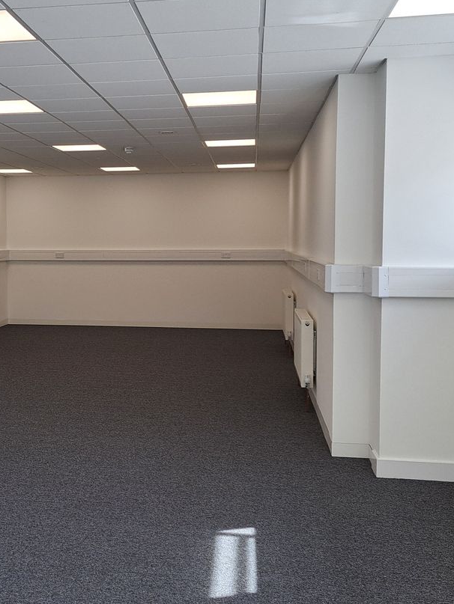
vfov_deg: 55.3
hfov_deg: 41.0
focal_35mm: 33
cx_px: 85
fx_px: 577
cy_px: 293
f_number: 1.8
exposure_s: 1/184
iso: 50
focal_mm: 5.23
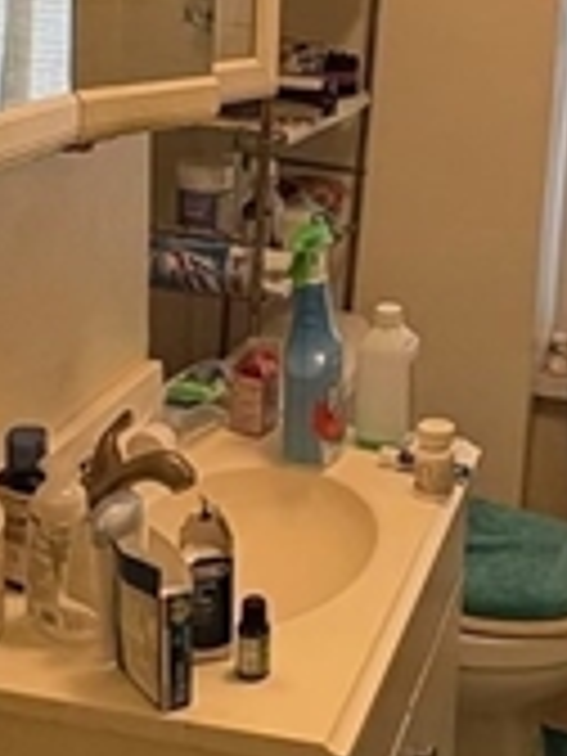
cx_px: 392
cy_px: 230
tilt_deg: -13.3
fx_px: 1398
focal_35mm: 64
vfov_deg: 30.0
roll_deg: -2.8
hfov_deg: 22.8
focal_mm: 2.22
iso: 250
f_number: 2.2
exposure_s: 1/60
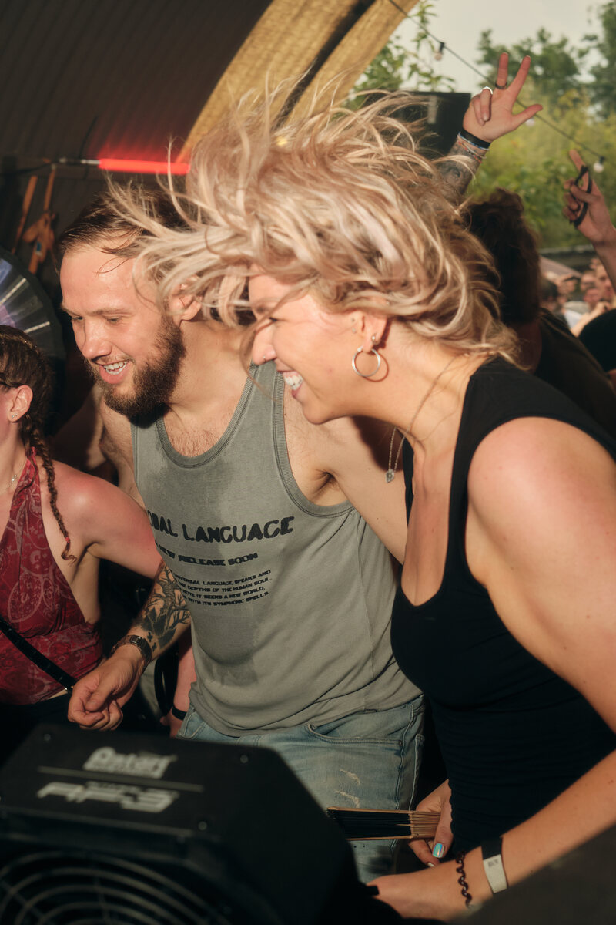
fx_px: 1283
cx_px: 308
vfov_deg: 39.6
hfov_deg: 27.0
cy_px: 462
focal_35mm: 50
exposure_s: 1/125
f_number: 4
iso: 640
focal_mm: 33
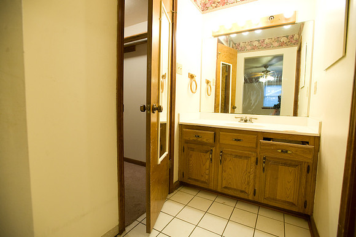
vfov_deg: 70.4
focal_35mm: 17
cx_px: 178
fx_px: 168
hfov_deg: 93.3
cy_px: 118
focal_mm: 17
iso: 1250
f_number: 4
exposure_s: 1/80
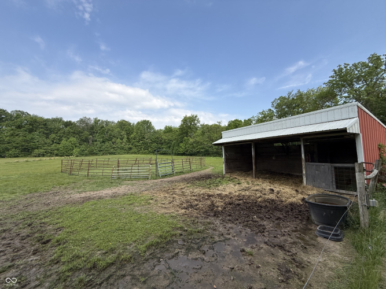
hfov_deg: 102.1
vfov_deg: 85.7
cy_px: 144
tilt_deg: +3.6
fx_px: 156
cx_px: 193
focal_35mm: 14
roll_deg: -0.2
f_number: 2.2
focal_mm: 2.22
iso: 50
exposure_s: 1/1795
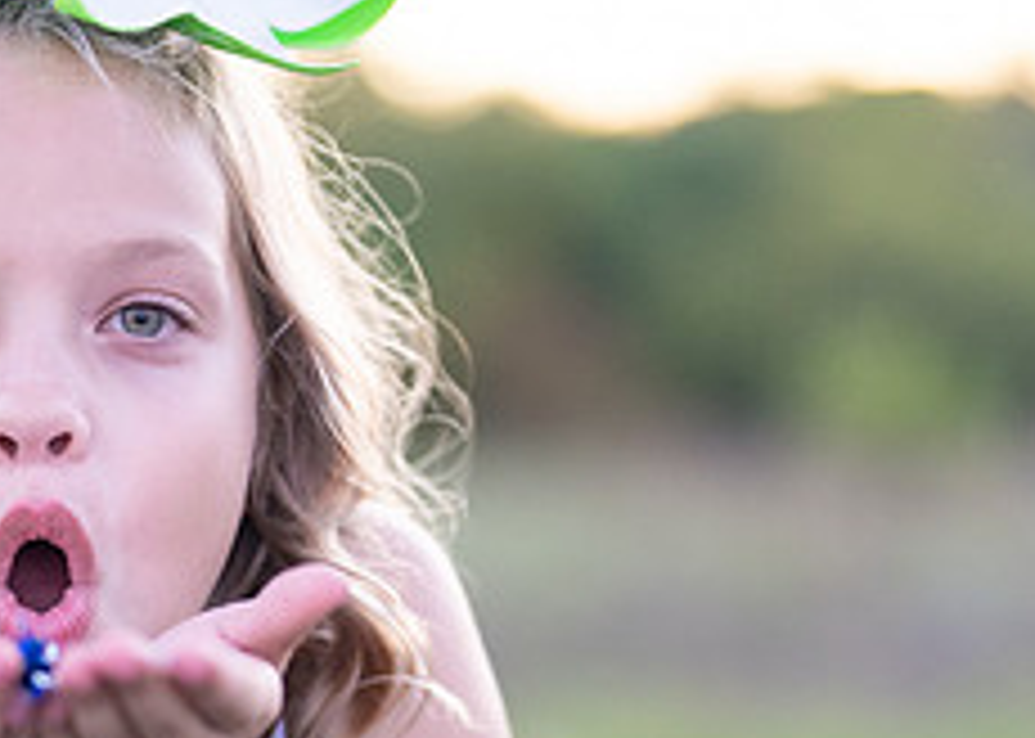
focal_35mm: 143
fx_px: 4201
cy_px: 631
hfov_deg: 13.9
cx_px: 90
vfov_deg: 10.0
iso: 800
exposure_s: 1/1000
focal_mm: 50
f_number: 1.2
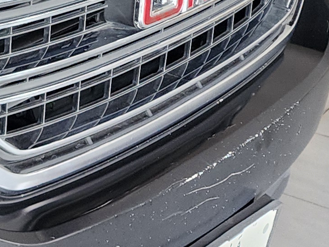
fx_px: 1207
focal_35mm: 127
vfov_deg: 11.4
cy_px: -60
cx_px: -409
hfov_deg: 12.7
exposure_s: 1/180
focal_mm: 6.4
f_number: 1.8
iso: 160
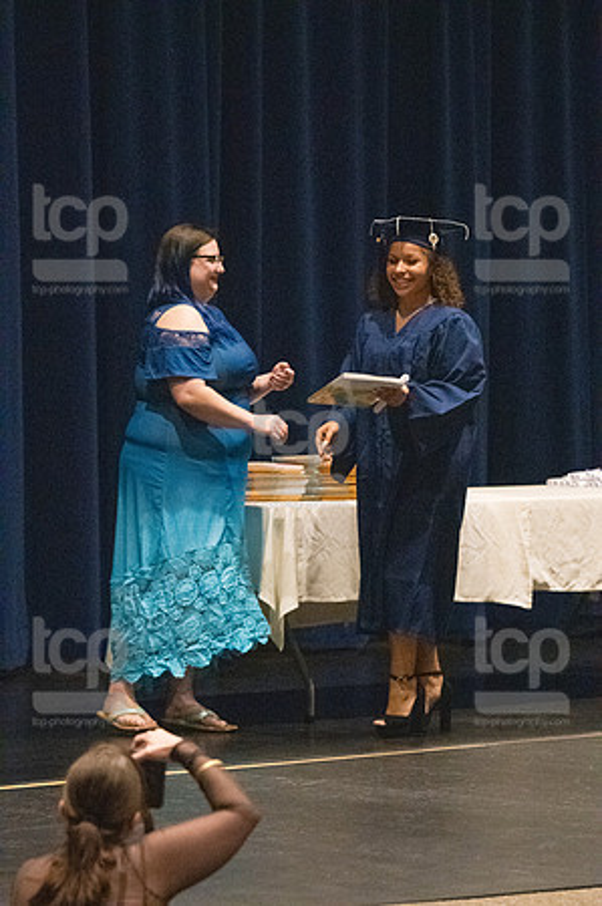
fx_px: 4525
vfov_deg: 11.4
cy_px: 453
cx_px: 301
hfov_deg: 7.6
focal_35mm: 180
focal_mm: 120
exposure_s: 1/400
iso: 10000
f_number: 3.2
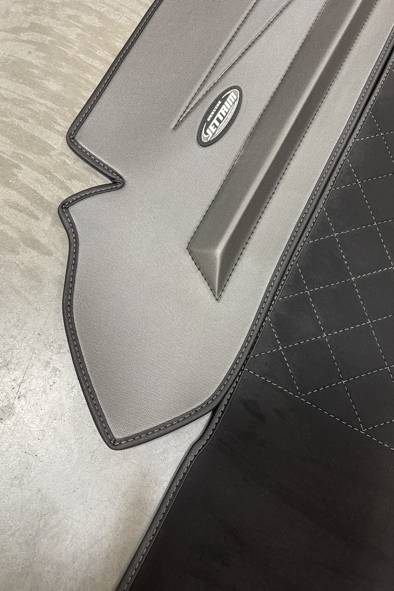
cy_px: 299
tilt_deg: -75.6
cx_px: 194
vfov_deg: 65.5
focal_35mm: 28
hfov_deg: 46.4
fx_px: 460
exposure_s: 1/87
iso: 125
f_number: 1.6
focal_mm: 5.1
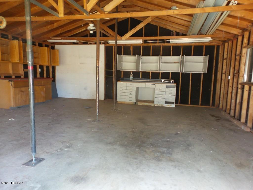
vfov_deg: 58.9
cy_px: 95
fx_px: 168
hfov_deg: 73.9
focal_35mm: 23
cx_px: 126
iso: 200
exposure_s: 1/30
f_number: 2.8
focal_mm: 4.1
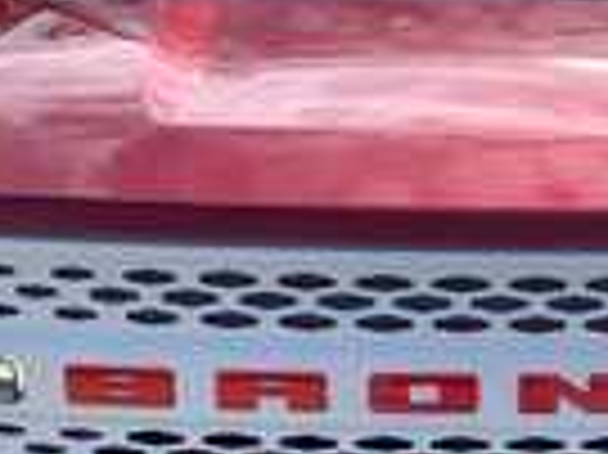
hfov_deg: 24.8
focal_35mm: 77
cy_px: 346
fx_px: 1351
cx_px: 518
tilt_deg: -16.6
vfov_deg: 19.0
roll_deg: +2.7
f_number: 1.8
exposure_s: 1/1536
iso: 25
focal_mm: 4.25
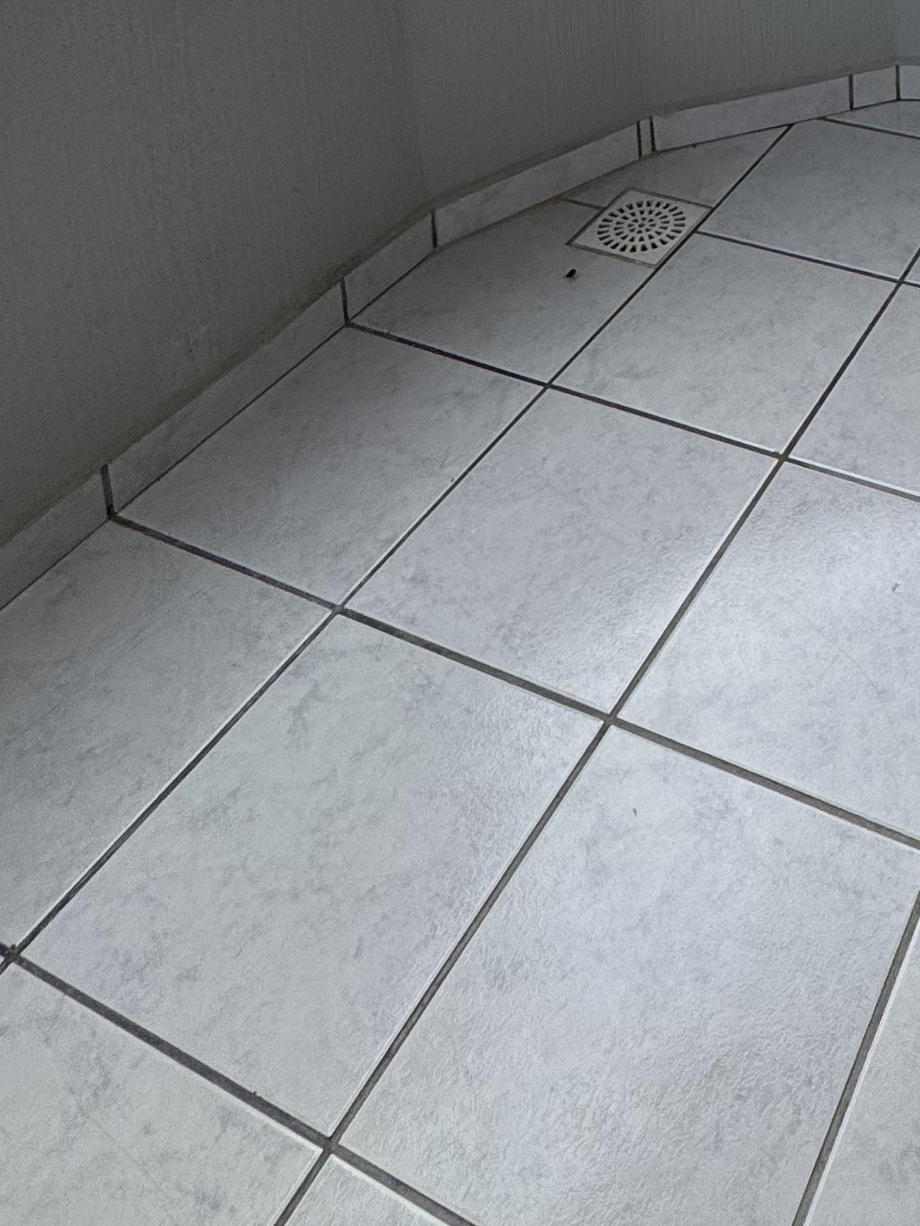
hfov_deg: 32.9
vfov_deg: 34.4
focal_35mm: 39
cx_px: 974
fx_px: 1381
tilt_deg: -12.3
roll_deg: +0.7
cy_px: -357
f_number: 2.2
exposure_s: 1/1709
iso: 50
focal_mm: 2.22
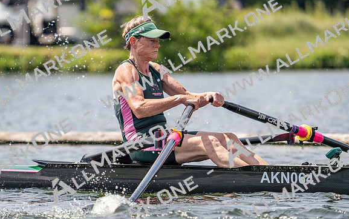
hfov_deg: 5.5
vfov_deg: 3.4
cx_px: 175
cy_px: 111
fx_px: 3663
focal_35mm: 385
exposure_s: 1/1600
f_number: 6.3
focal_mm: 376
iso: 250
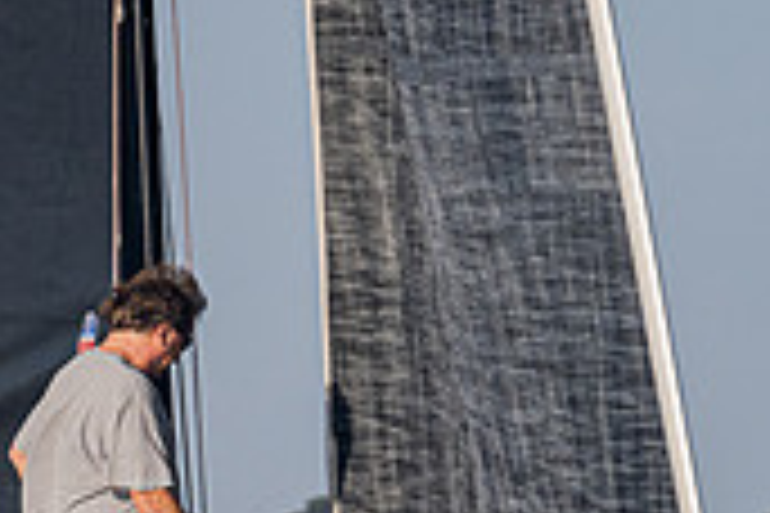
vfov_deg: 2.3
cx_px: 196
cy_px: 607
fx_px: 13003
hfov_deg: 3.4
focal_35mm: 608
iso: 400
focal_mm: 135
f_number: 6.3
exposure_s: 1/1600
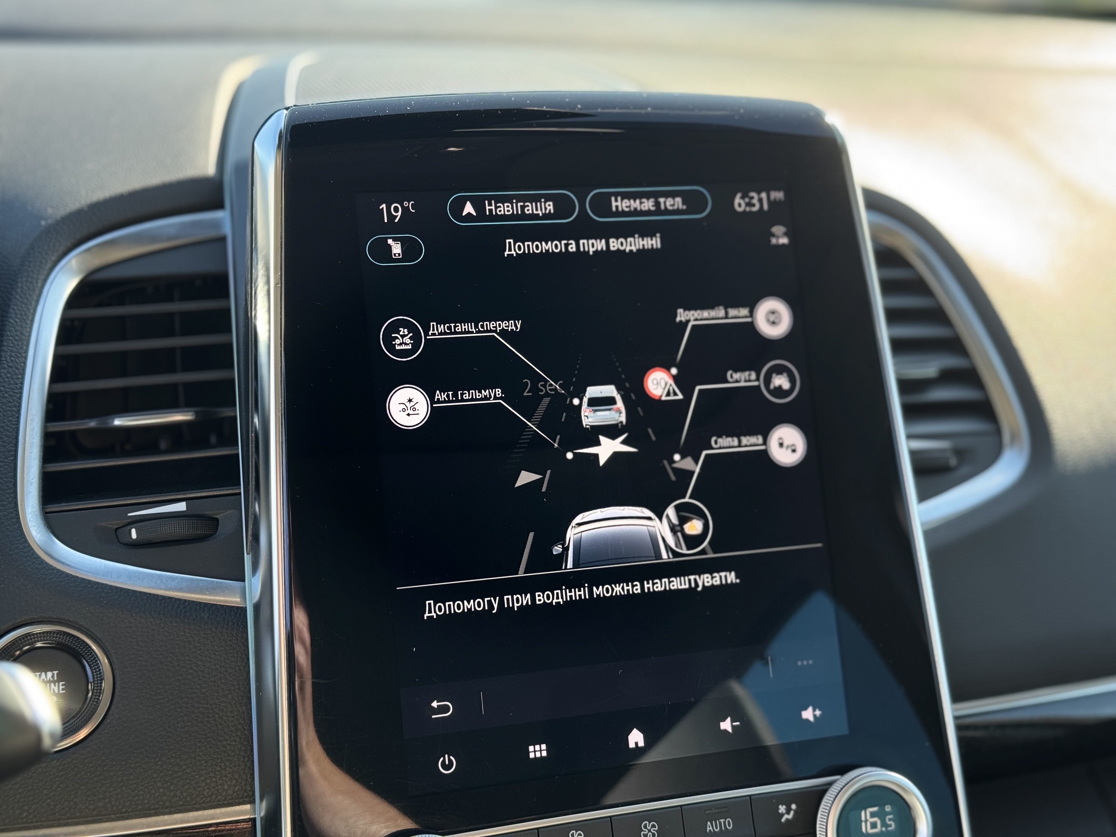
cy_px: 418
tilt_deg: -19.8
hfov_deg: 39.7
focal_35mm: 48
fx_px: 1547
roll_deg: -1.5
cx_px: 558
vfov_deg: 30.3
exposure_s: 1/244
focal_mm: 6.76
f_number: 1.78
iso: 64
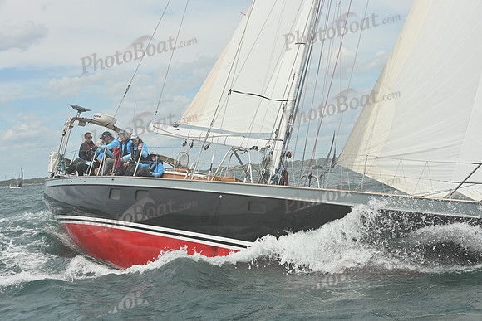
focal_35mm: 70
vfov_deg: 19.5
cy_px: 160
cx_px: 241
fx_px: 937
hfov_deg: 28.8
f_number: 9
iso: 320
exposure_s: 1/1250
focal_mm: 70
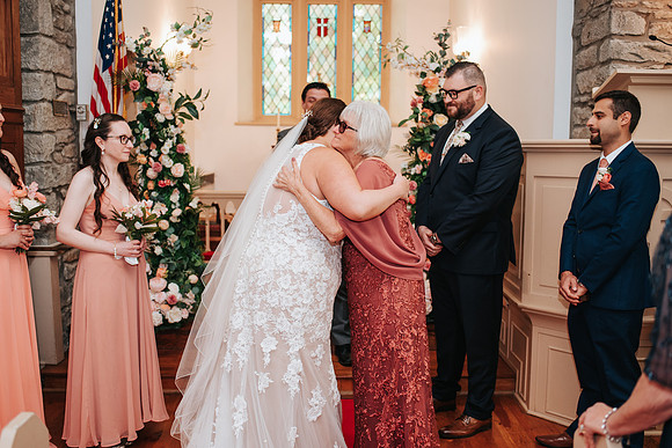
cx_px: 323
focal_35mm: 37
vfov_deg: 36.2
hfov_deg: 52.2
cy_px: 216
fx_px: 686
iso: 1000
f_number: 2.8
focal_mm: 35
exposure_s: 1/200
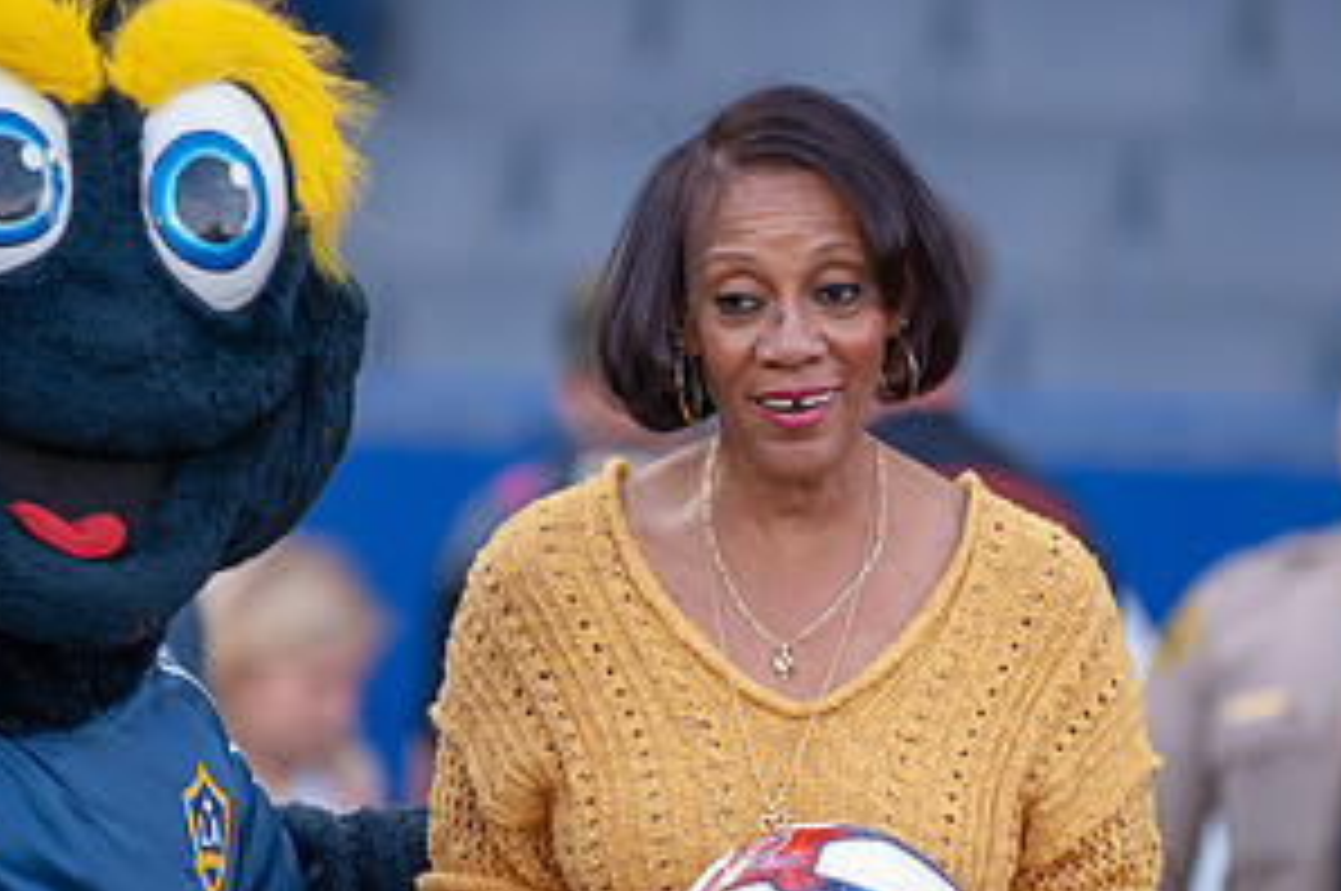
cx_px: 693
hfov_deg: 5.3
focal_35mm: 389
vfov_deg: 3.5
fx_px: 14474
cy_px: 612
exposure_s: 1/800
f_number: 2.8
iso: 500
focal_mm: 200
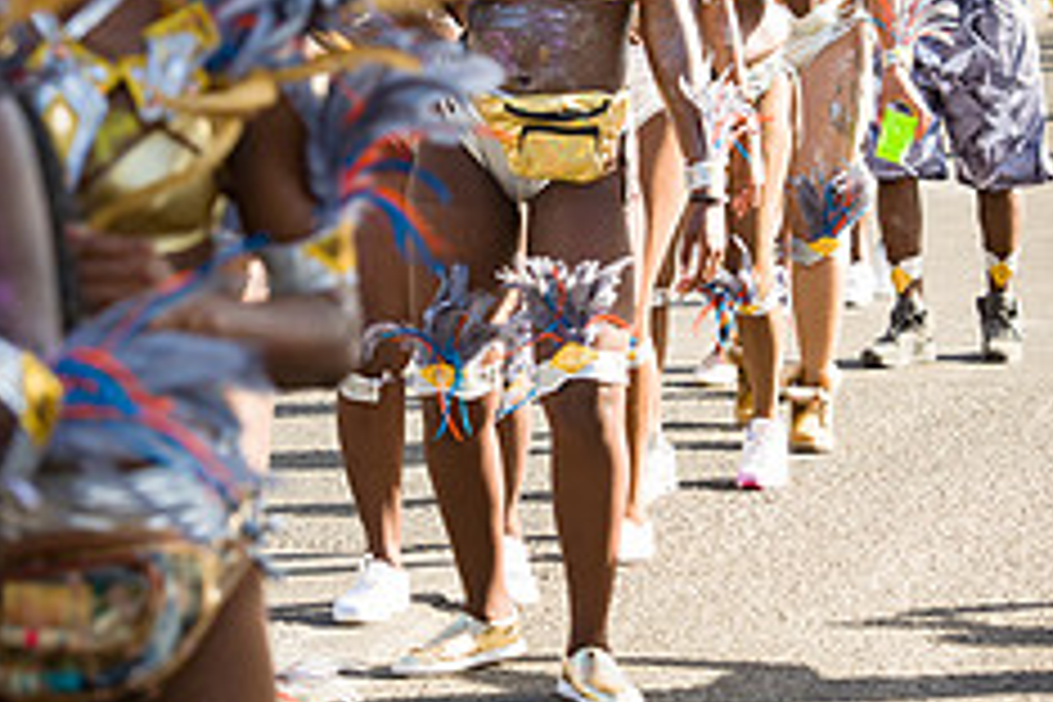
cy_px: 306
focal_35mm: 196
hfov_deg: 10.5
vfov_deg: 7.0
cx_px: 515
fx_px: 5733
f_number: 5.6
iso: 100
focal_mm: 102
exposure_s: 1/200
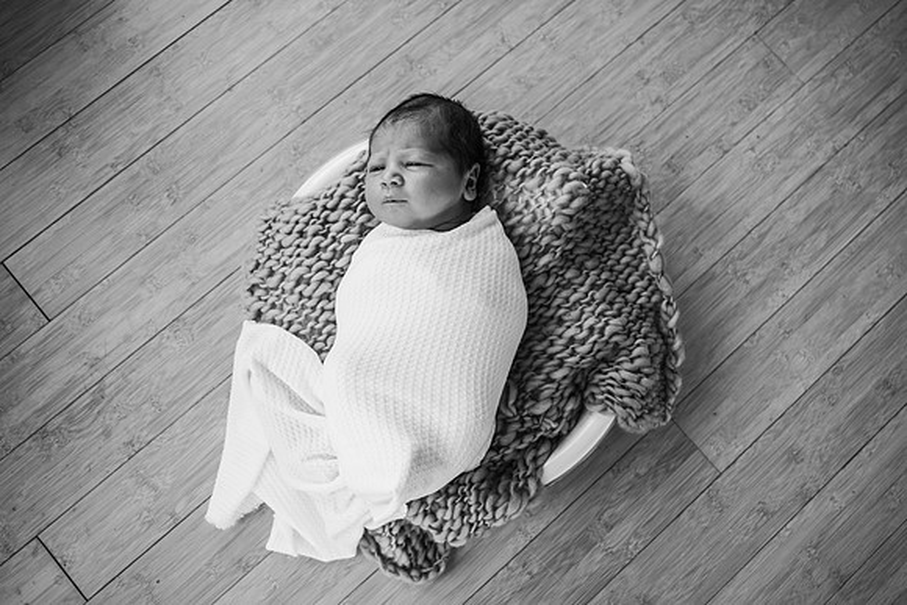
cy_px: 302
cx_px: 472
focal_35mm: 34
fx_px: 860
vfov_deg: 38.8
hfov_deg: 55.6
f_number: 3.5
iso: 500
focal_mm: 31.5
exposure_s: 1/250
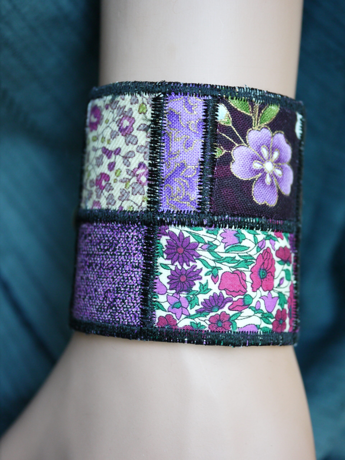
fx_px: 797
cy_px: 230
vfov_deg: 32.2
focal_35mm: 60
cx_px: 172
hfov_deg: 24.4
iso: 500
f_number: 2.8
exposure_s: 1/60
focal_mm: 30
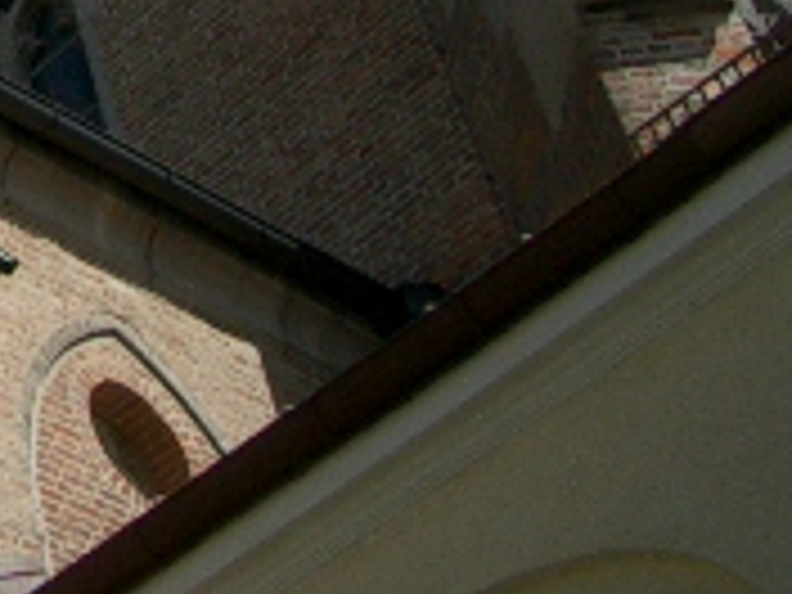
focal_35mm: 127
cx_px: -464
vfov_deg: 11.0
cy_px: -418
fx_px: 2906
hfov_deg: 14.3
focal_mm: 5.8
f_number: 4.3
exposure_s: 1/640
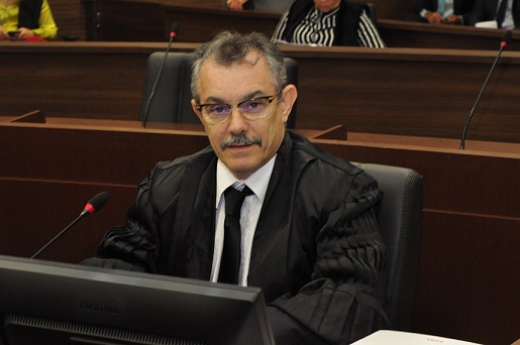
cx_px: 260
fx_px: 1298
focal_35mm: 90
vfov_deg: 15.2
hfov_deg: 22.6
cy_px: 172
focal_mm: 60
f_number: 7.1
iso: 1600
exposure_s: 1/60
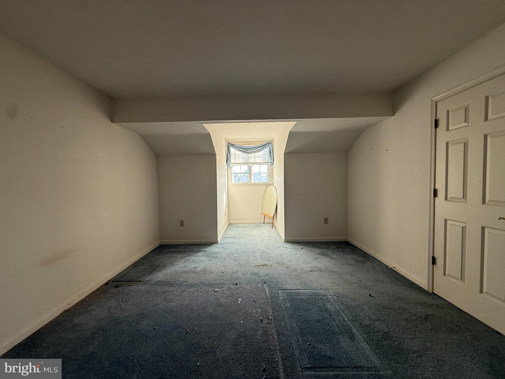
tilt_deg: -2.7
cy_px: 190
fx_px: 204
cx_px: 252
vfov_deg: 85.7
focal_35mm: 14
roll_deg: +0.8
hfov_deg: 102.1
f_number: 2.2
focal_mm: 2.22
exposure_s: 1/99
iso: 100
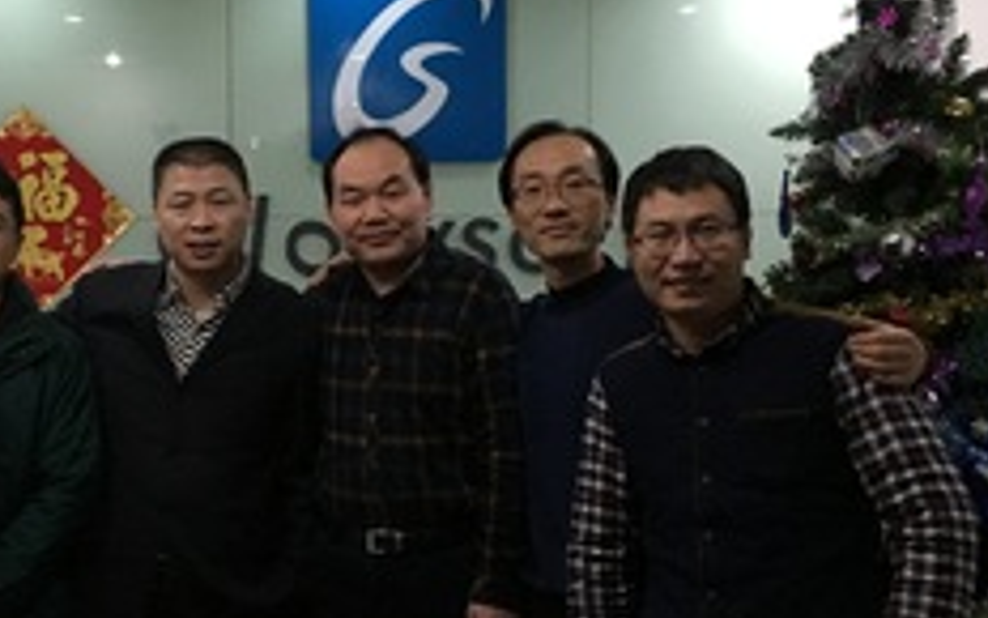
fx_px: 1427
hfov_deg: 37.8
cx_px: 328
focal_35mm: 53
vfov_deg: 24.4
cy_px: 332
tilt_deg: -1.7
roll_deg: -0.4
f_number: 2.2
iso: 200
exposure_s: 1/25
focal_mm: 4.15
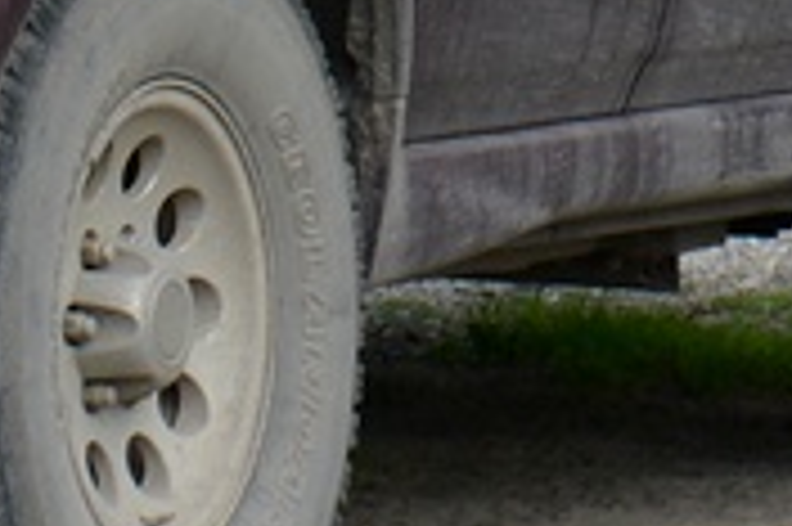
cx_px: -310
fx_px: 9891
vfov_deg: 3.0
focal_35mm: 450
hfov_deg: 4.6
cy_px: -782
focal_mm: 44
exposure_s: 1/250
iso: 180
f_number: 8
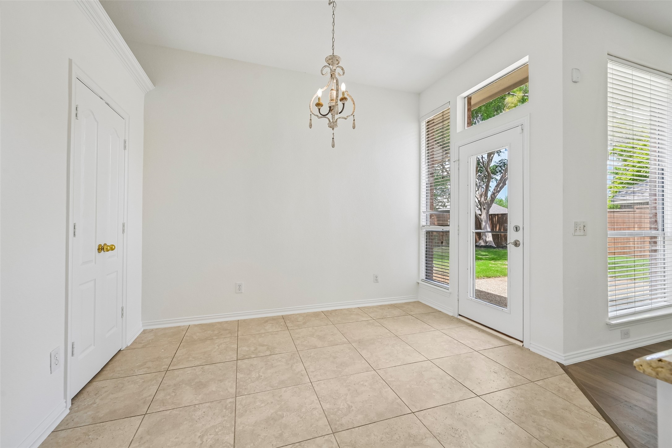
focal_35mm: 14
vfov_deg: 81.2
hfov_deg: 104.3
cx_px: 336
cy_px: 224
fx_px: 261
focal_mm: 14
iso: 250
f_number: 9
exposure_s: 1/100
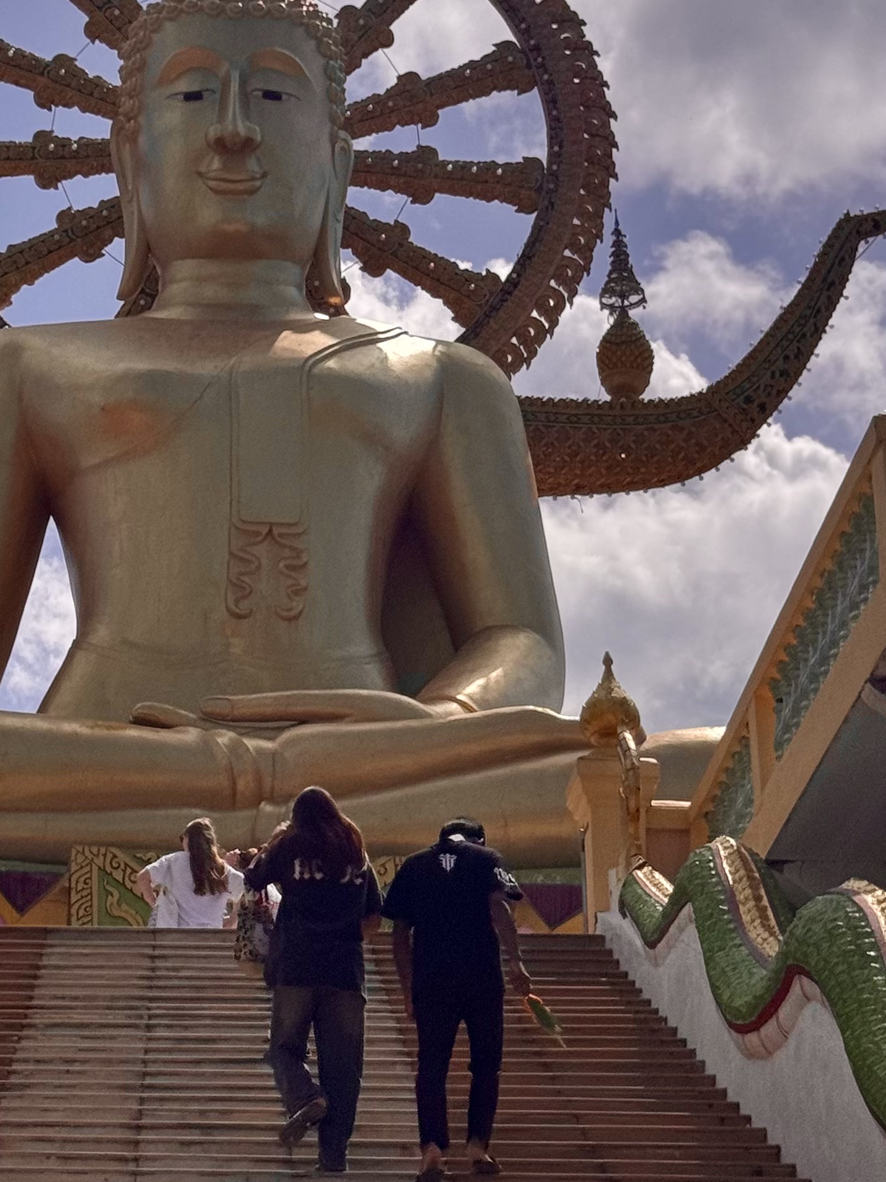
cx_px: 204
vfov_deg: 18.5
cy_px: 434
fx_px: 3618
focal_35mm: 106
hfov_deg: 13.9
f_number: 1.78
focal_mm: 6.76
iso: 50
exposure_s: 1/15385
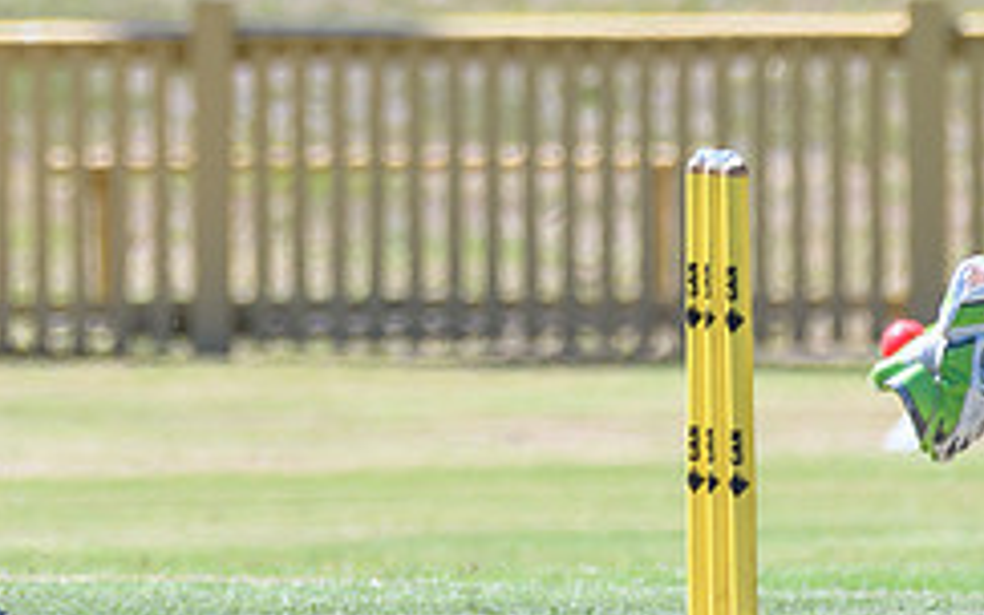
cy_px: 120
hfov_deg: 1.2
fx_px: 48899
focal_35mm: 1823
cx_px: 5
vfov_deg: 0.7
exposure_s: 1/1000
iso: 400
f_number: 6
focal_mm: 400
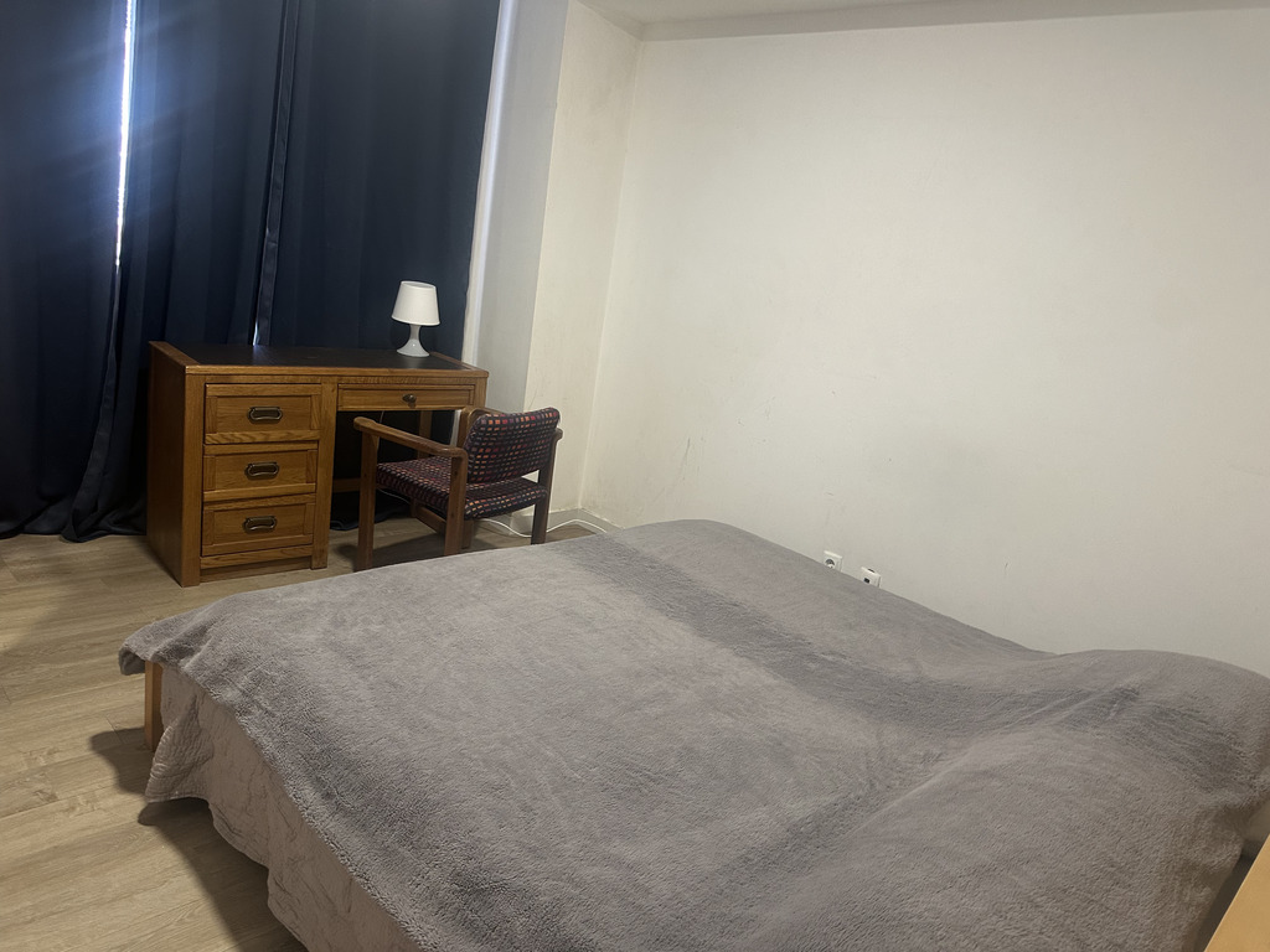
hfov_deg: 71.6
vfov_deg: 56.8
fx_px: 881
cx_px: 635
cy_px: 476
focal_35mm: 24
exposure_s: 1/50
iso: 320
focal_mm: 6.86
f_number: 1.78
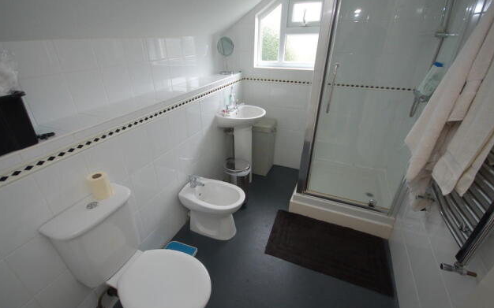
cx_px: 242
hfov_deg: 97.8
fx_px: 215
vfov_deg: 71.2
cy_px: 163
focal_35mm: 16
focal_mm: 10
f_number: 4
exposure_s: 1/60
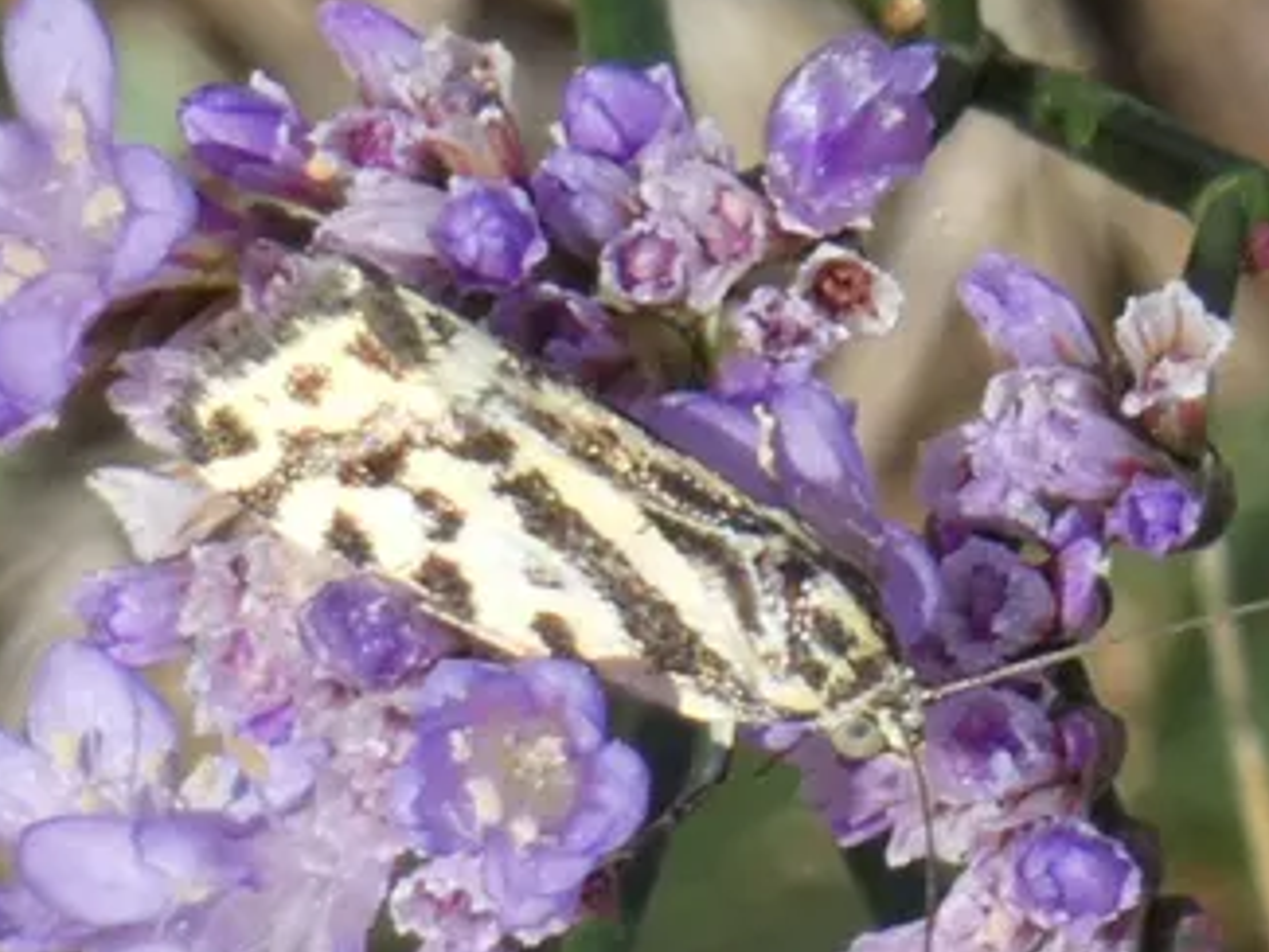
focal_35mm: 628
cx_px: 644
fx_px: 23031
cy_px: 613
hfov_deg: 3.2
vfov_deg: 2.4
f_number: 5.6
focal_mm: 57.2
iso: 80
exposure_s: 1/160
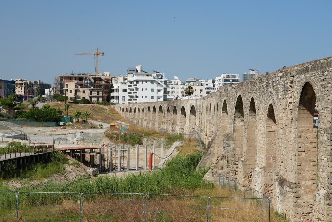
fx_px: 803
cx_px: 158
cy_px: 116
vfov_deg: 15.8
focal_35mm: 87
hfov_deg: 23.3
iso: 100
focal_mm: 77
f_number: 9
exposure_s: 1/200
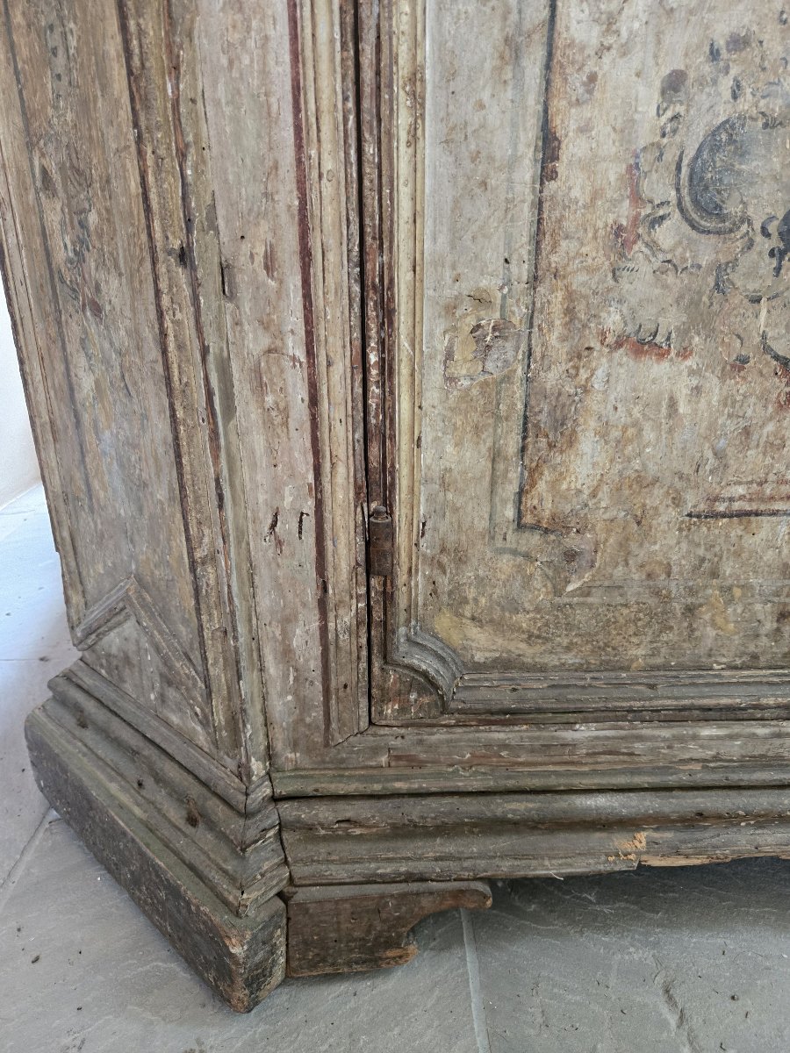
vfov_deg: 73.9
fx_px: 700
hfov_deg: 58.9
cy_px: 526
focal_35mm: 23
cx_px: 395
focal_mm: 5.4
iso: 1000
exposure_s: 1/100
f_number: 1.8
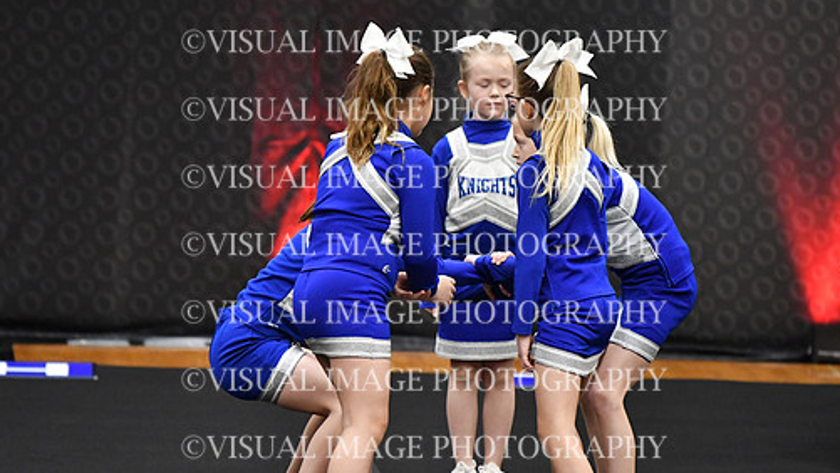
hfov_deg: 6.4
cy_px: 211
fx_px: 7485
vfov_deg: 3.6
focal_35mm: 336
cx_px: 424
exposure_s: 1/800
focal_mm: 185
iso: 5000
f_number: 2.8
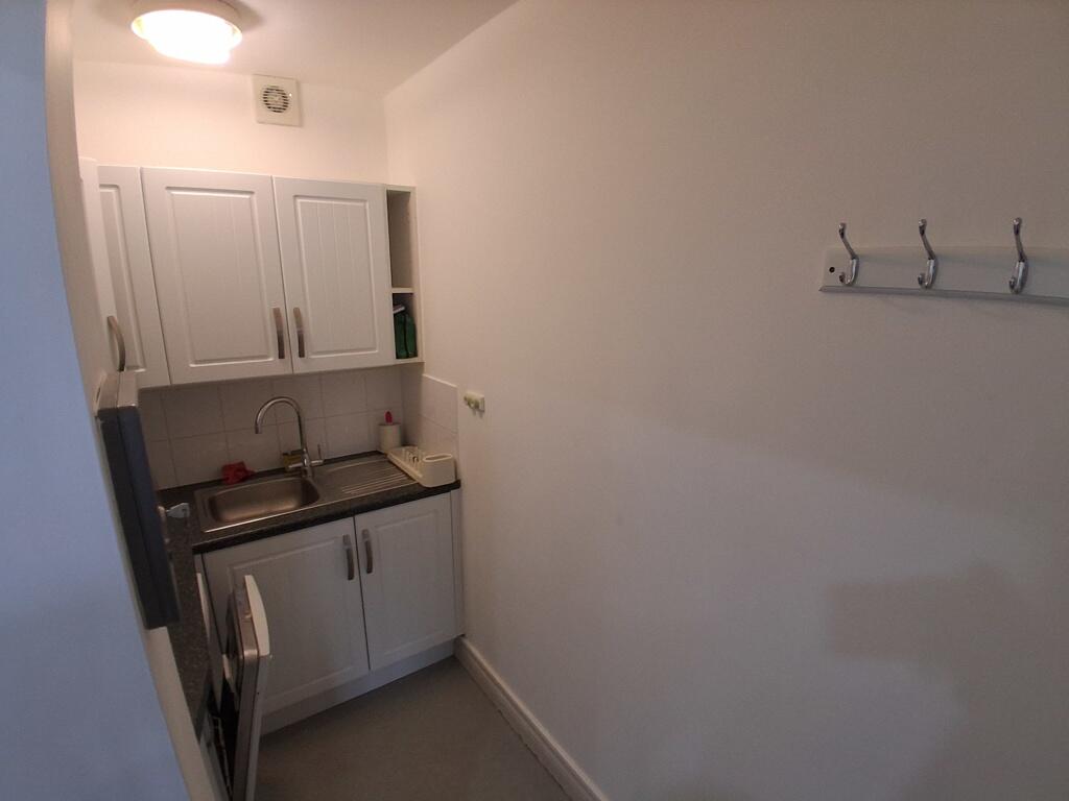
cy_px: 400
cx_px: 534
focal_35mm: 17
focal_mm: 1.4
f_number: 2.2
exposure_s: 1/50
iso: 100
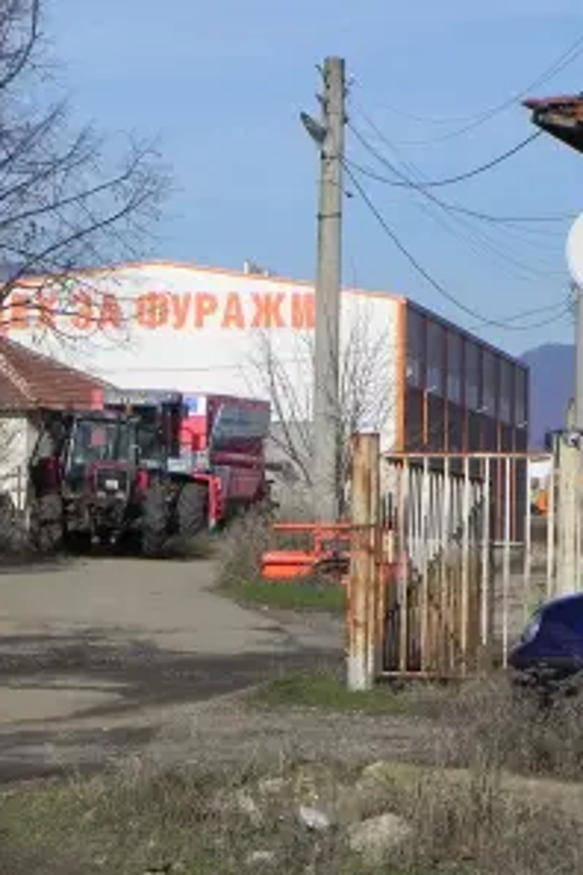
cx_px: 197
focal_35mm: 164
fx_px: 3984
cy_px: 439
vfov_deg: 12.5
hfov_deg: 8.4
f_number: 8
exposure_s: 1/454
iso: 160
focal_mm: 20.8
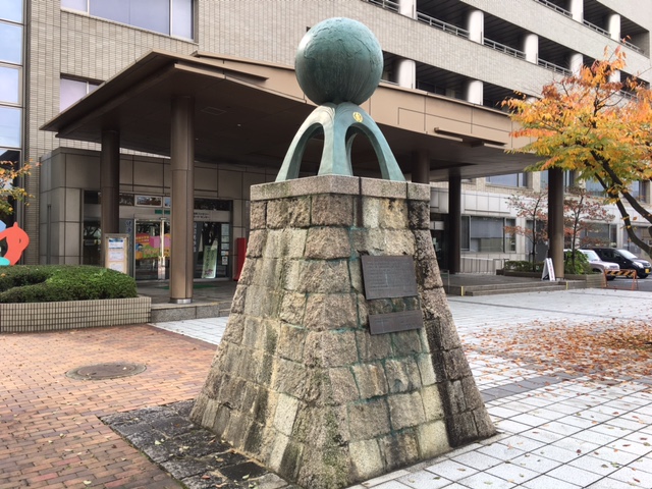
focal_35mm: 29
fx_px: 546
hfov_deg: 61.7
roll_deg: -0.3
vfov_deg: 48.2
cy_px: 244
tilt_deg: +0.7
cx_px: 326
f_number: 2.2
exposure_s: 1/263
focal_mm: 4.15
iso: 25
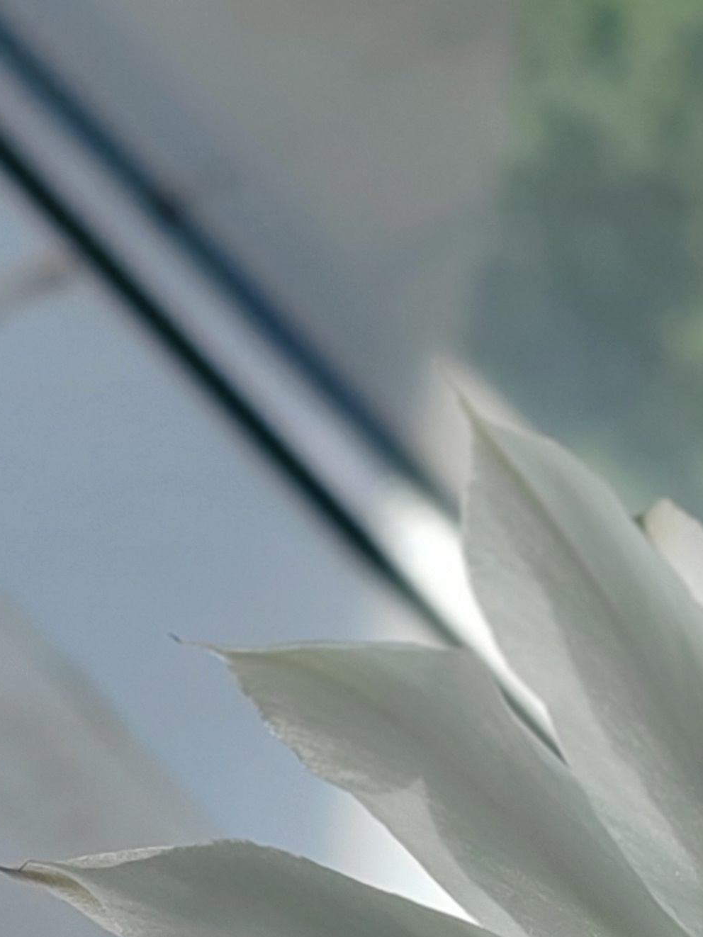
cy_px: 1259
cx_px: 826
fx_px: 4033
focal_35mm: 149
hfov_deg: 9.8
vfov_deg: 12.8
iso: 50
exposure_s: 1/330
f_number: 4
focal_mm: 6.14
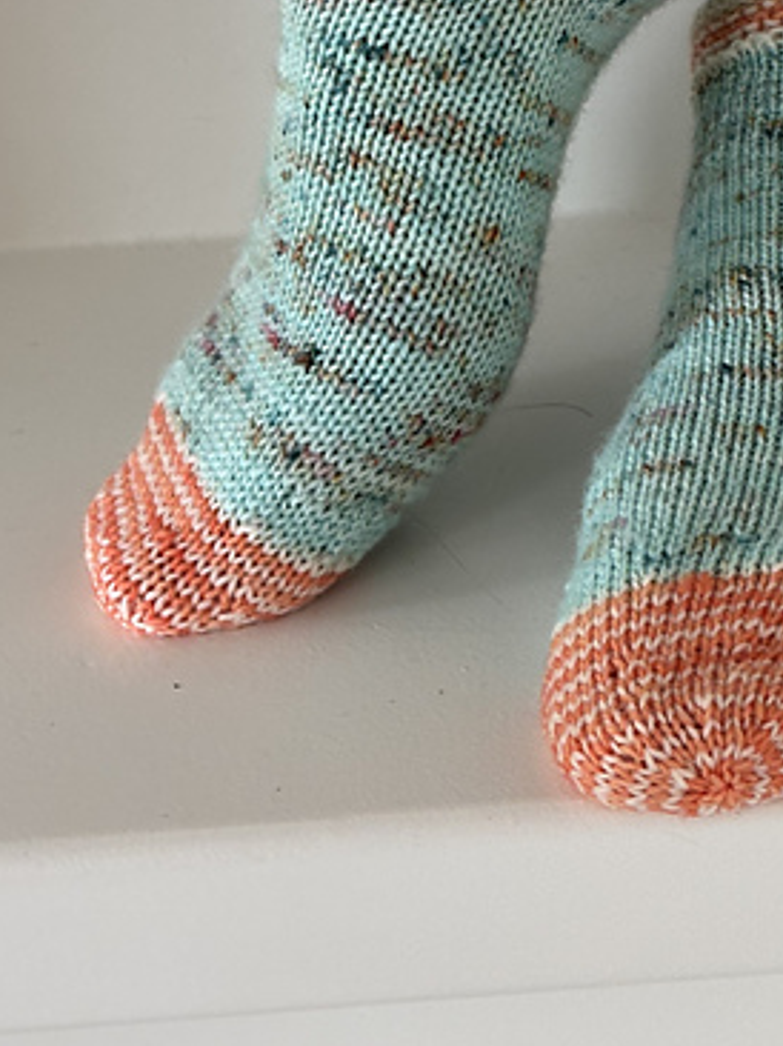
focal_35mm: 91
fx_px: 2748
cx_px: 626
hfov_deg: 16.1
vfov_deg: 21.4
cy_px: 254
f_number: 1.6
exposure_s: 1/60
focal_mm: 5.96
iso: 160
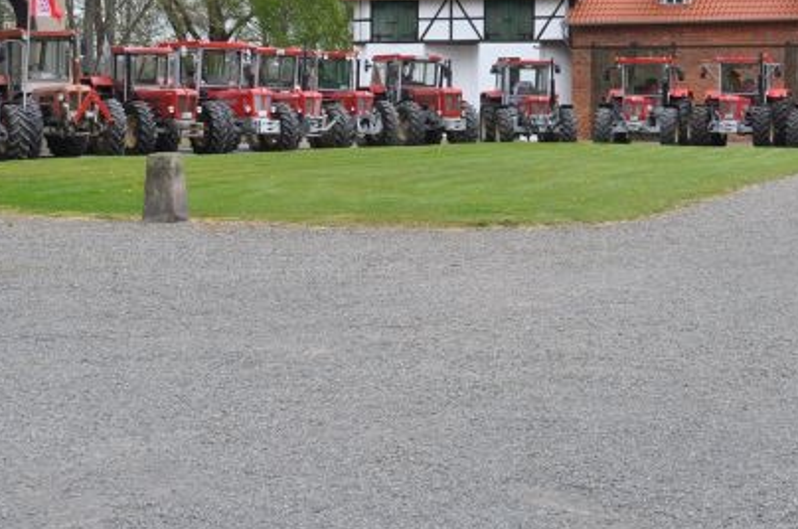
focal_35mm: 89
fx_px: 1970
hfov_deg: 22.9
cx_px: 492
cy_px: 177
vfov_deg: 15.3
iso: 200
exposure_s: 1/320
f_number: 9
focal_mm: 30
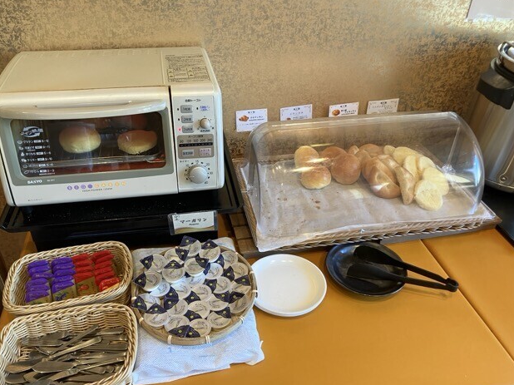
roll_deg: -0.6
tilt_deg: -36.0
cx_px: 250
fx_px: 430
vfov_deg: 48.2
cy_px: 195
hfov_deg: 61.7
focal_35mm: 29
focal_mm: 3.99
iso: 100
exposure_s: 1/60
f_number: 1.8
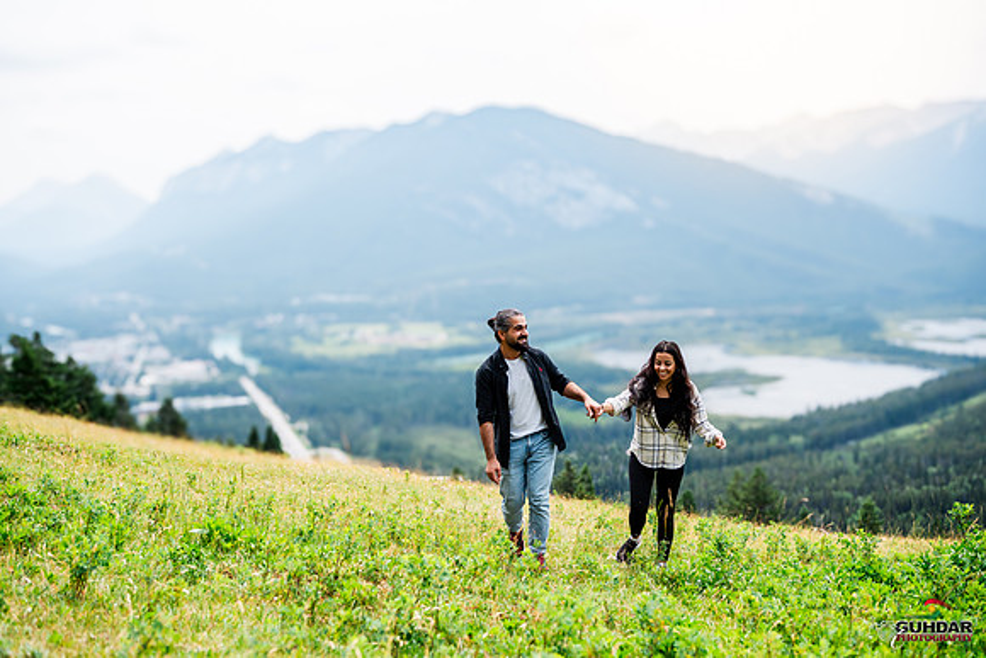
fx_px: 959
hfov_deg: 54.4
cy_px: 329
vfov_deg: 37.9
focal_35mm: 35
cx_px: 493
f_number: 2
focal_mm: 35
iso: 200
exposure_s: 1/8000
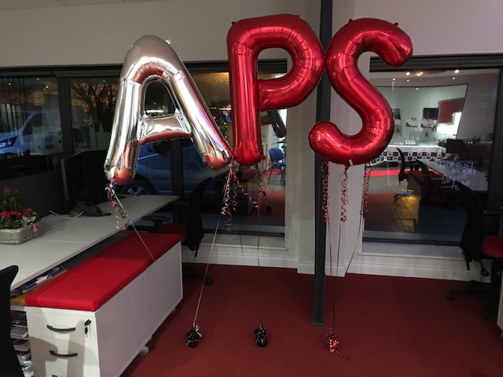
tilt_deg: -9.7
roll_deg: -0.1
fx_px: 407
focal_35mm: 28
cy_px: 188
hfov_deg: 63.4
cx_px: 252
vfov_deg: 49.7
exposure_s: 1/4
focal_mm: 3.99
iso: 125
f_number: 1.8
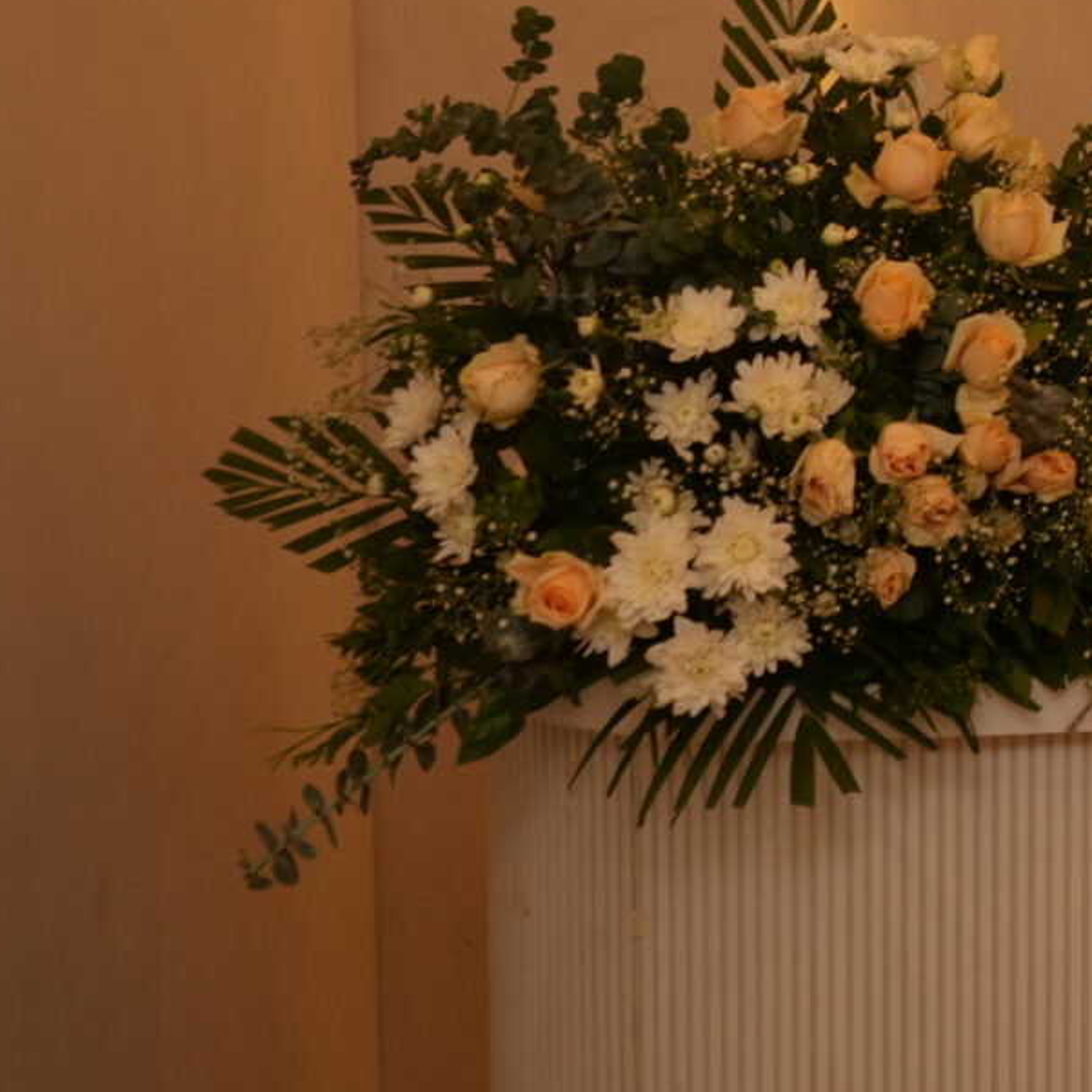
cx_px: 2046
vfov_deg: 15.6
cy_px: -392
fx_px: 3747
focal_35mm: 105
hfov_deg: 14.4
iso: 400
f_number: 5
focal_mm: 29
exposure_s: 1/200
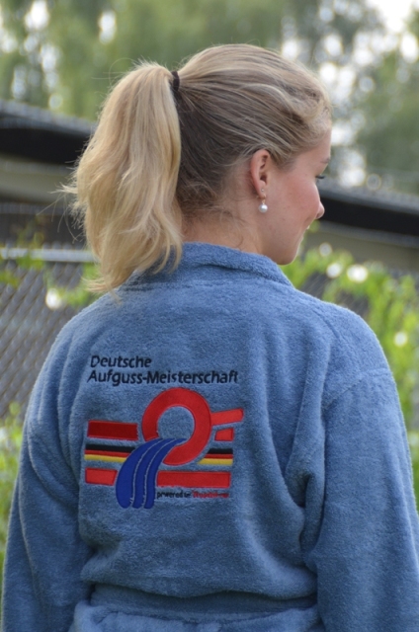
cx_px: 210
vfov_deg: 10.2
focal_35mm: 202
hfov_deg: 6.8
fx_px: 3550
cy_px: 316
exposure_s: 1/250
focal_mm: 135
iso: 640
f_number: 6
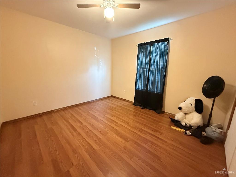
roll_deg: -0.6
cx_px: 118
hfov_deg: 102.1
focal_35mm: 14
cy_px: 88
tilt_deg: -11.3
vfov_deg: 85.7
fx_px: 95
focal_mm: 2.22
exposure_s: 1/60
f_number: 2.2
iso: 1000
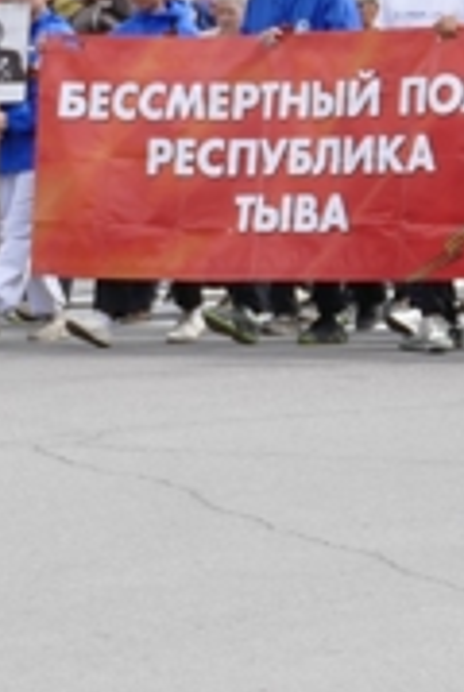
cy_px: 93
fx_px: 6278
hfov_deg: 4.2
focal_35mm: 326
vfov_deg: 6.3
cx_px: -360
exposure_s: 1/640
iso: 125
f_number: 3.7
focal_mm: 28.55
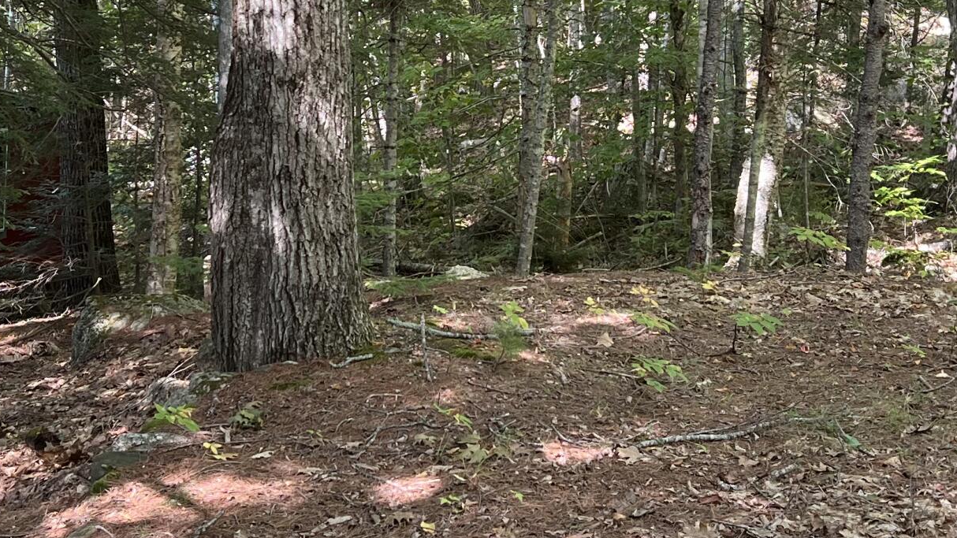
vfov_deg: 17.1
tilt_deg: -6.4
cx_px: 427
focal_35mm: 70
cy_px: 128
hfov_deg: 30.1
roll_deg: -1.0
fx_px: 1776
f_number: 1.5
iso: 80
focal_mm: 5.7
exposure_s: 1/121
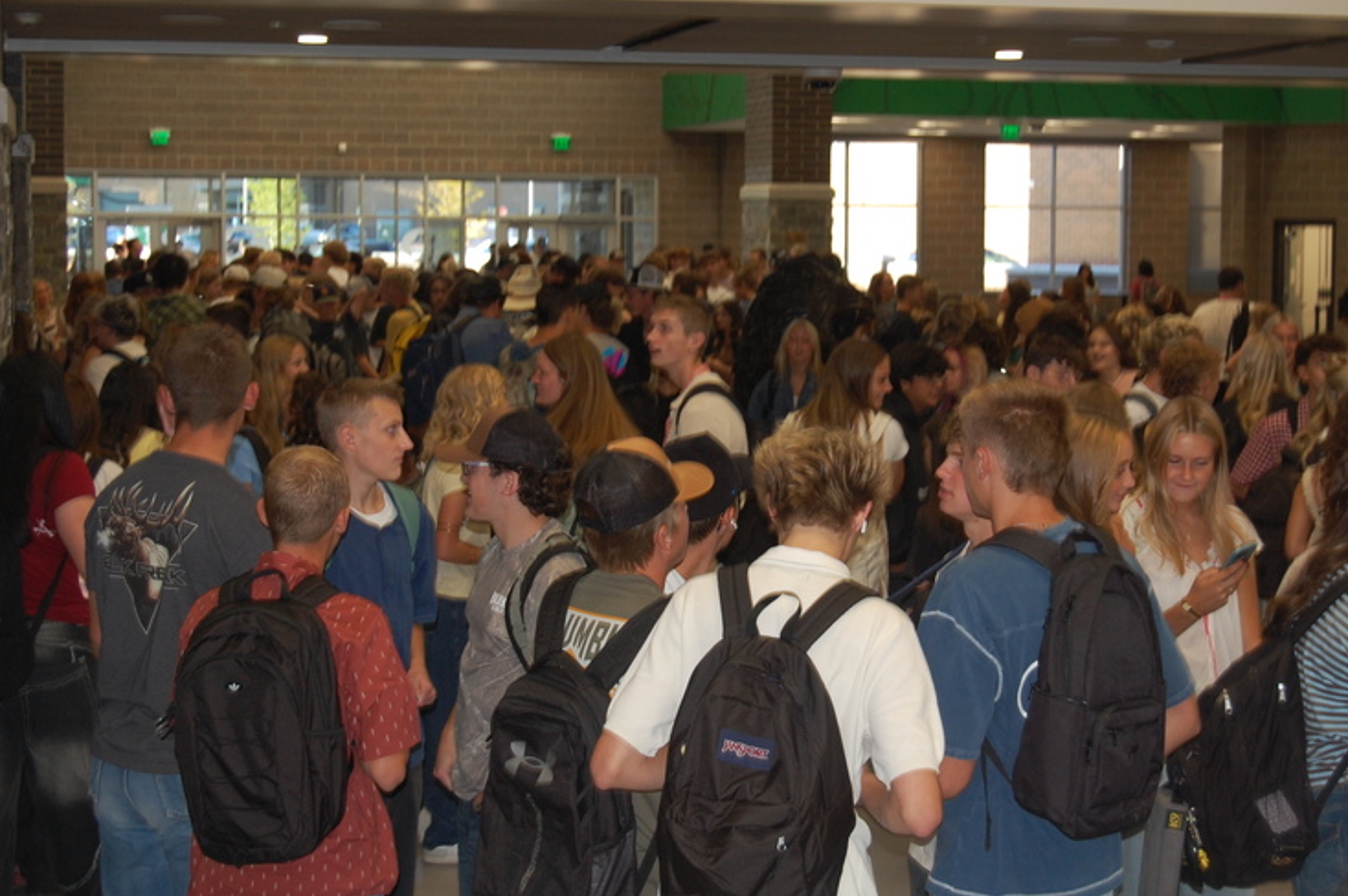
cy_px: 413
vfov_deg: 18.5
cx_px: 725
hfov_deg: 27.5
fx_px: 2751
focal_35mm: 74
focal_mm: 45
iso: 400
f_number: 5.3
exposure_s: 1/60
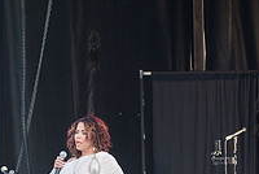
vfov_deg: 2.2
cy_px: 178
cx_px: 86
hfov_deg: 3.2
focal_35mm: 637
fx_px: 4590
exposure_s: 1/1000
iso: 1000
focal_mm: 200
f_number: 4.5
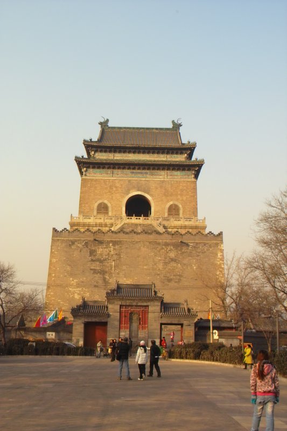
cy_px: 216
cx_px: 144
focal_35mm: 41
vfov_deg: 47.4
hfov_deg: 32.6
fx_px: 490
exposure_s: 1/200
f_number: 10
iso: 200
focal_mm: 24
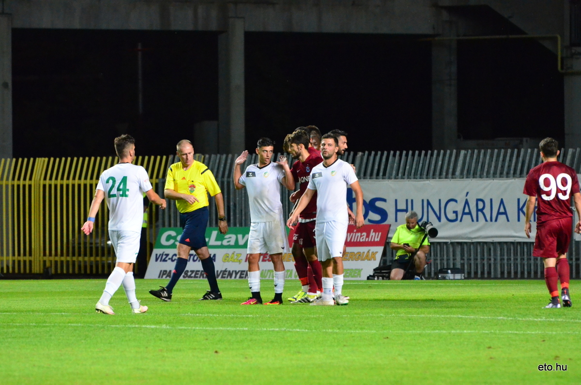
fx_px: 5798
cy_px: 192
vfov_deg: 3.8
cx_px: 290
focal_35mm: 360
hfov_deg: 5.7
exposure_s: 1/400
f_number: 5.3
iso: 5600
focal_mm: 240
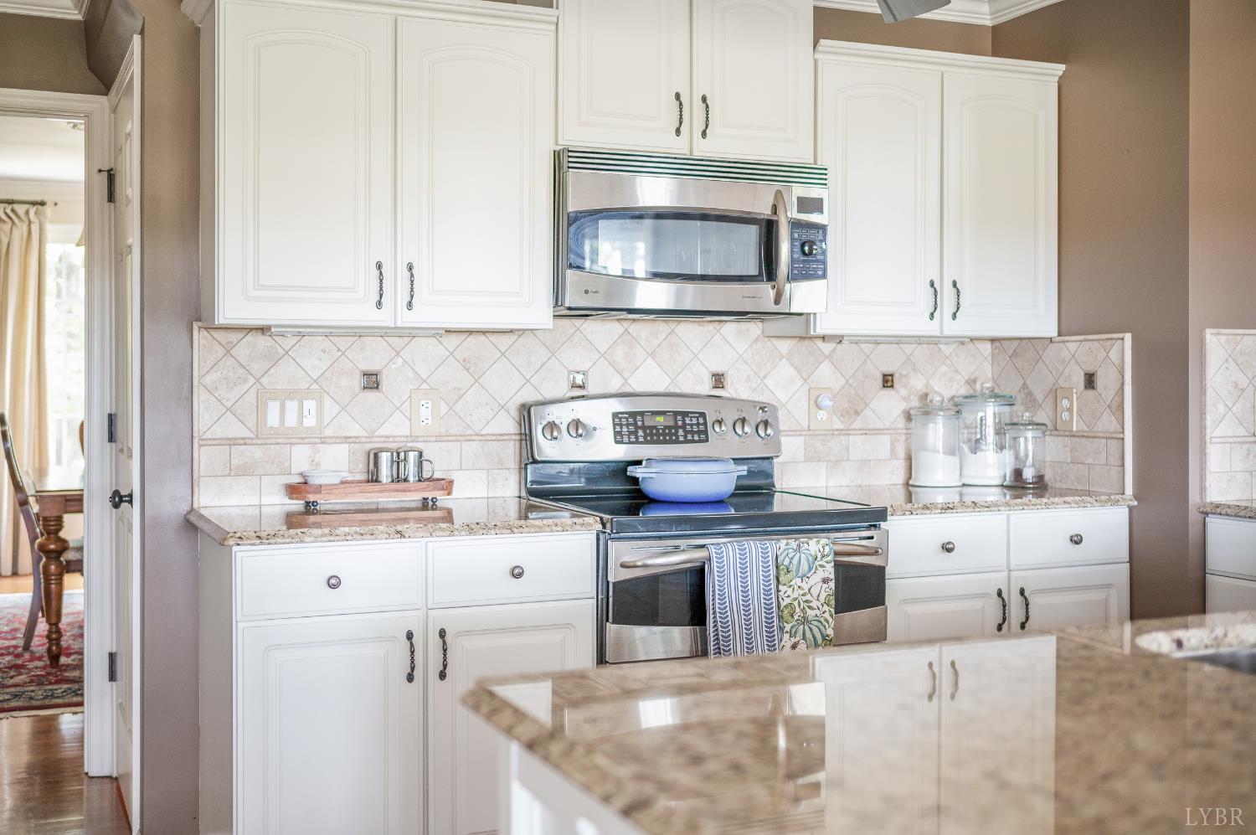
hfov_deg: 48.5
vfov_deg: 33.3
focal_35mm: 40
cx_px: 628
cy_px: 418
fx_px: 1394
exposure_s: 1/50
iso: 500
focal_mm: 40
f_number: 2.5
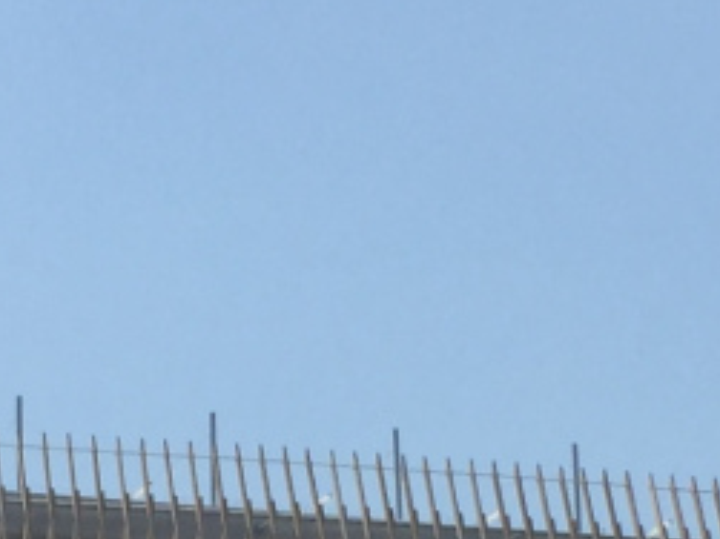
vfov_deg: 7.9
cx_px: 238
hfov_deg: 10.7
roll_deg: +0.9
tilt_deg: +11.0
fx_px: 3846
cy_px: 705
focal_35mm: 185
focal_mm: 4.15
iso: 32
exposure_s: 1/2825
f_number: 2.2
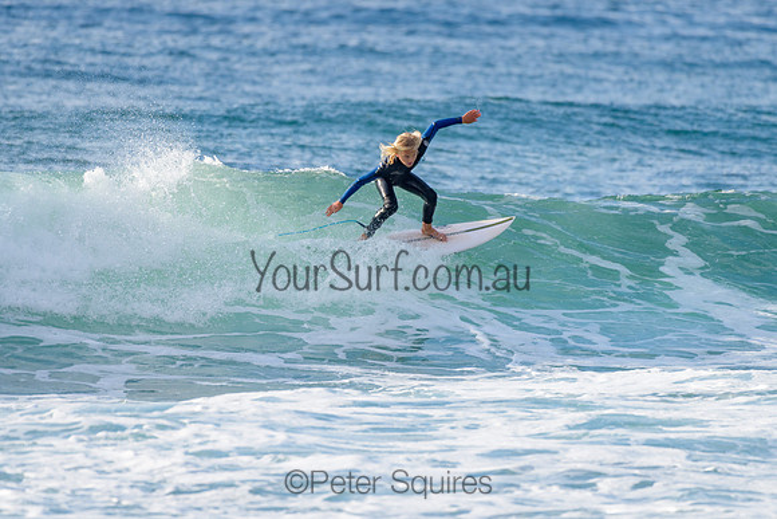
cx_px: 399
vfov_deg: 2.2
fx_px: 13238
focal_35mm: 613
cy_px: 229
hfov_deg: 3.4
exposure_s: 1/2000
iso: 280
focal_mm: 500
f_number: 5.6
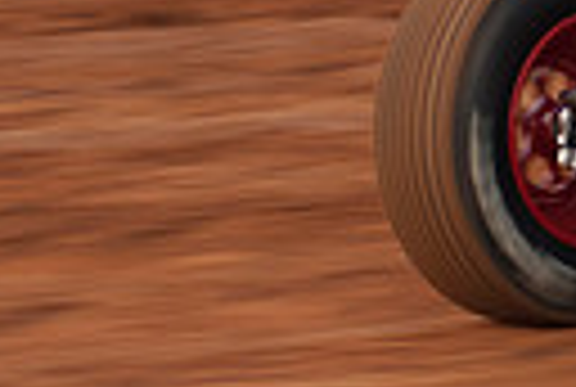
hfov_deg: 3.8
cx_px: 1004
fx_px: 8708
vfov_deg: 2.5
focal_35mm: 543
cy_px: -310
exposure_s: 1/320
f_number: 3.5
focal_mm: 80
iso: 250
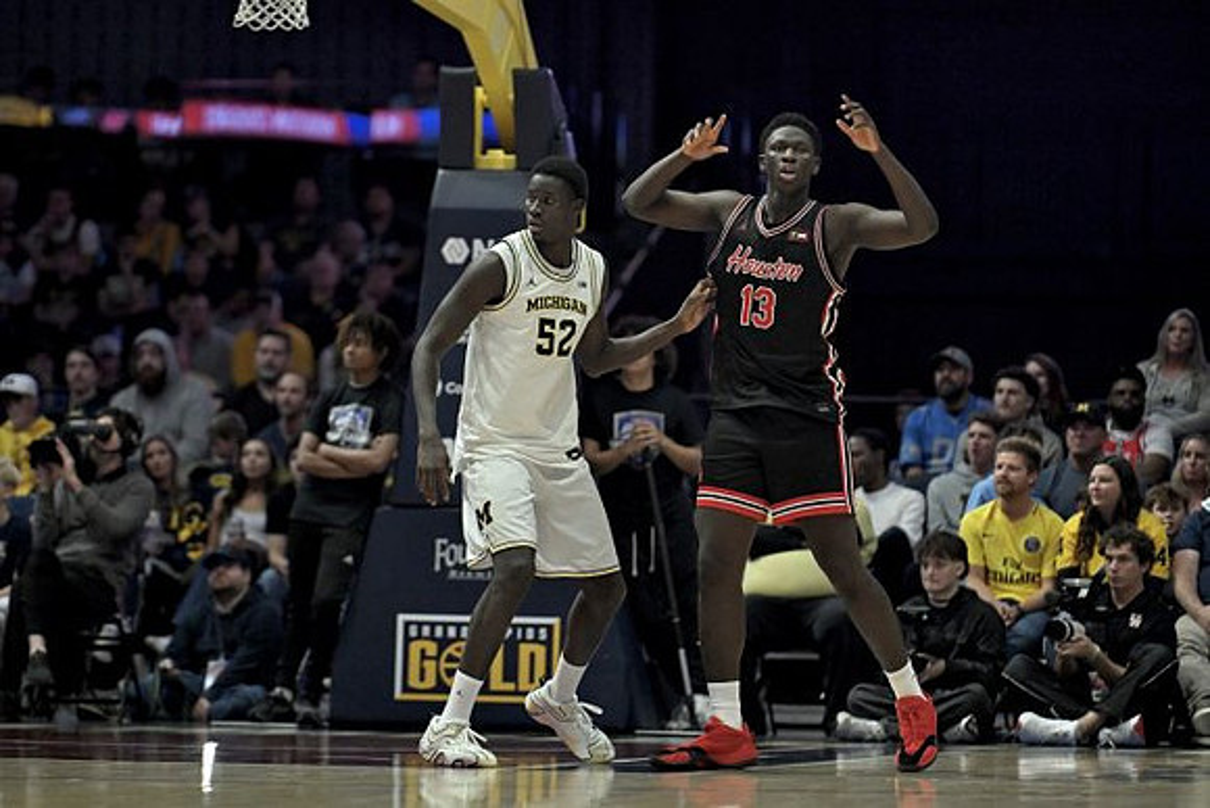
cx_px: 605
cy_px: 404
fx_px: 6723
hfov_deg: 10.3
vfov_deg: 6.9
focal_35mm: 200
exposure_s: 1/1000
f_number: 2.8
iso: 4000
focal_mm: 200
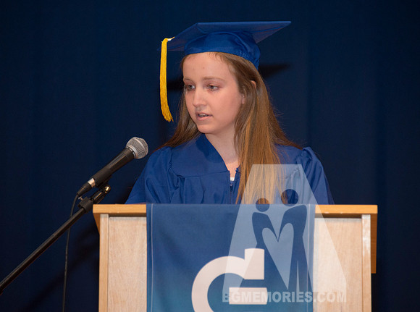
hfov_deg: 7.4
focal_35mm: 268
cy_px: 158
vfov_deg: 5.5
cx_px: 208
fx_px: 3245
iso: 2000
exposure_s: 1/80
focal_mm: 230
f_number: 5.6
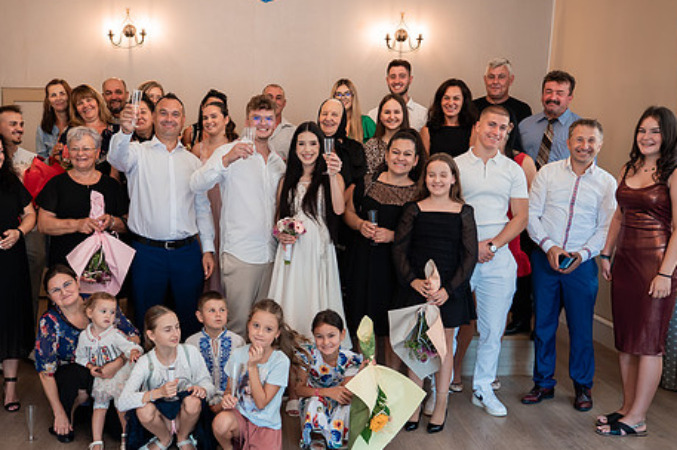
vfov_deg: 32.5
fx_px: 770
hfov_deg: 47.1
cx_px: 265
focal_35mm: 41
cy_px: 263
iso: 1600
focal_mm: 28
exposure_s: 1/200
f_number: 2.8
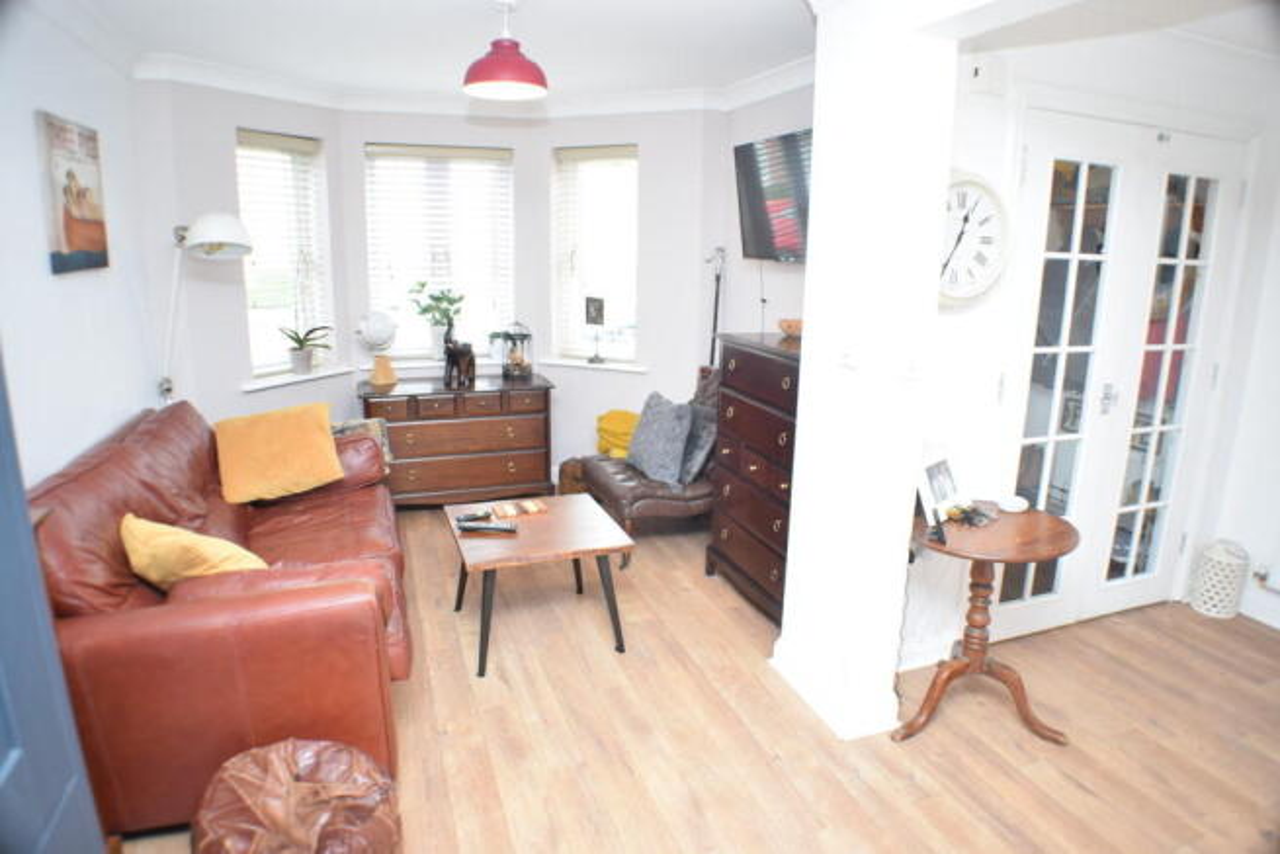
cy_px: 427
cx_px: 640
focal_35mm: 27
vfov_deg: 48.0
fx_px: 960
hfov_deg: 67.4
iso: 640
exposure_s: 1/60
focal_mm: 18
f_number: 4
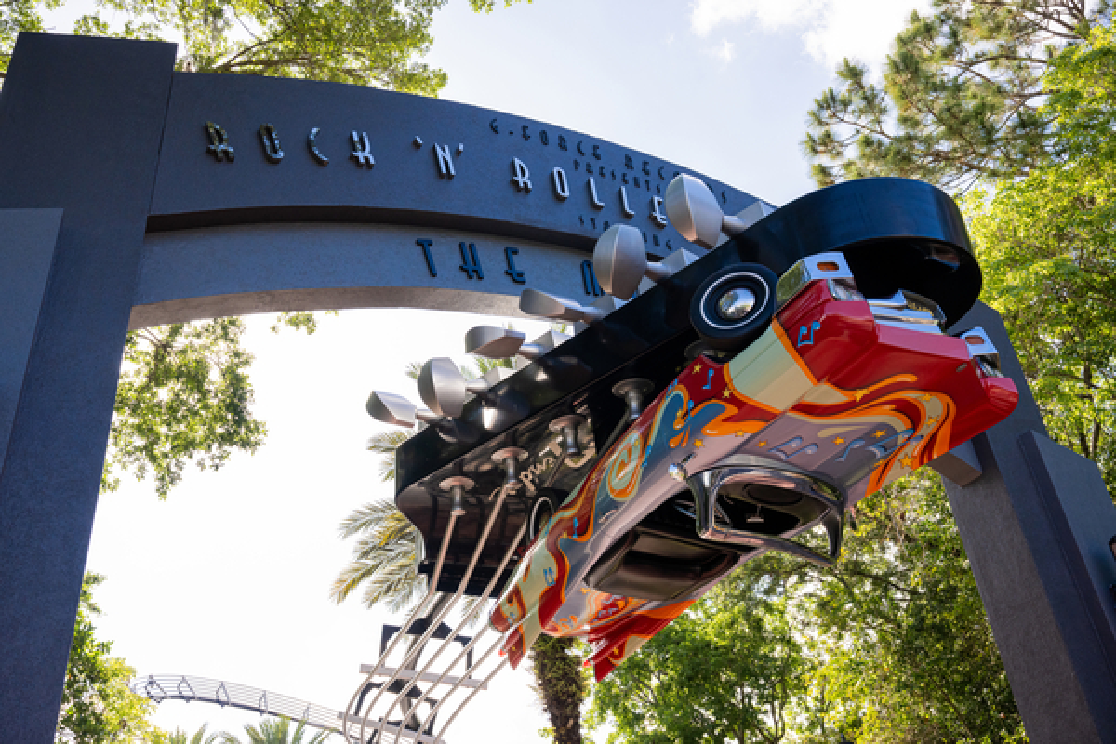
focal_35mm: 32
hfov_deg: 59.5
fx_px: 976
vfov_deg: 41.7
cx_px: 558
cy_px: 372
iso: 640
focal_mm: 31.5
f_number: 8
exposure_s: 1/640
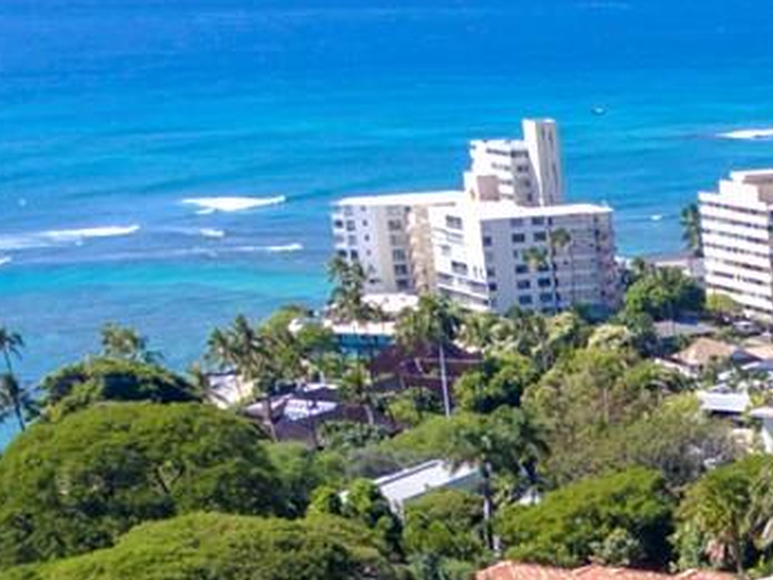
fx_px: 2054
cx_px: 733
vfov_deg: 15.3
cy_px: 761
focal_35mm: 92
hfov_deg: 20.8
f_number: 2.8
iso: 100
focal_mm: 3.61
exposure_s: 1/500
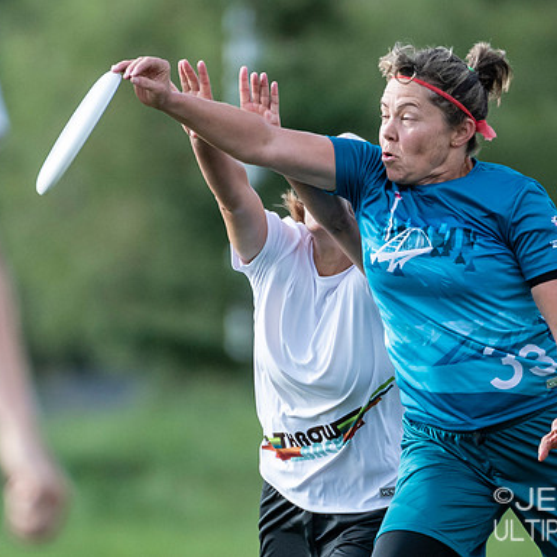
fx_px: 24176
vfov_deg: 1.3
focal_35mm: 1328
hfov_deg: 1.3
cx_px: 397
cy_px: 328
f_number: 4
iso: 560
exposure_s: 1/1600
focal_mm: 380
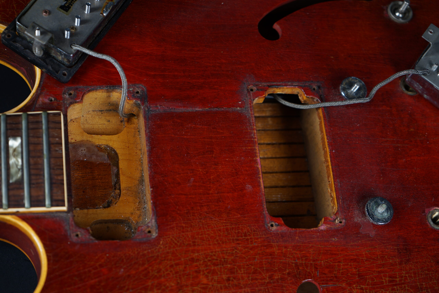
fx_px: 854
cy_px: 146
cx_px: 220
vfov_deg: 19.5
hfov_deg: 28.8
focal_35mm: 70
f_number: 5.6
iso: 100
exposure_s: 1/100
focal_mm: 70
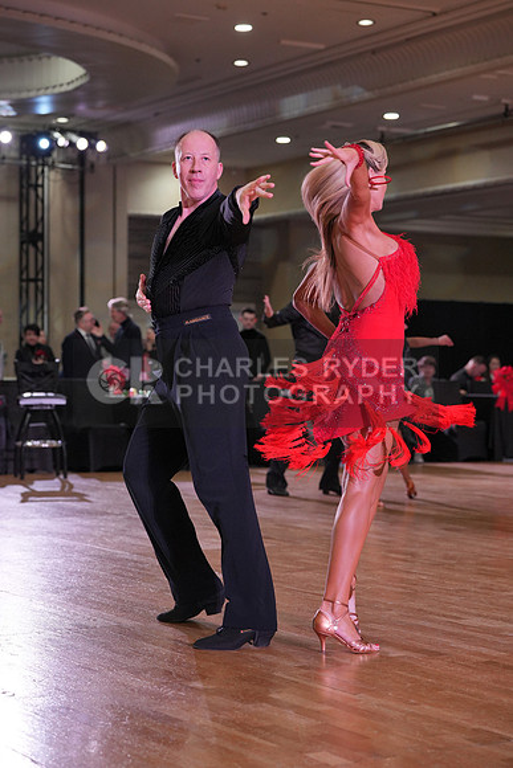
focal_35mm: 75
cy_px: 384
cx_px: 256
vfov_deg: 27.0
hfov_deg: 18.2
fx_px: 1602
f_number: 4
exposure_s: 1/500
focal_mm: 75
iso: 1600
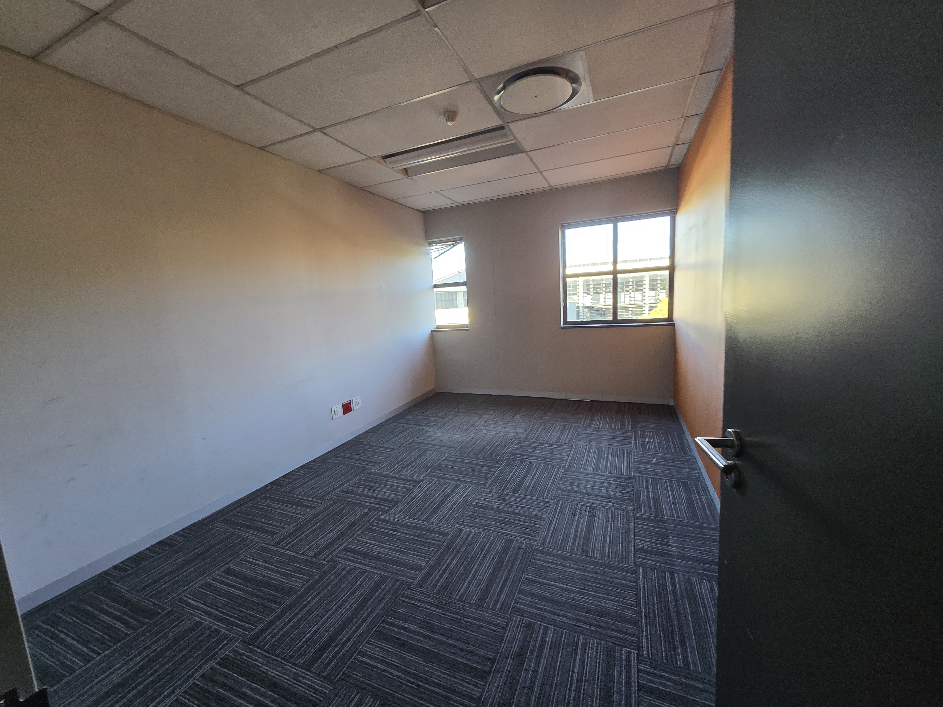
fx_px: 354
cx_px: 472
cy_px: 354
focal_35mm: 13
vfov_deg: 89.9
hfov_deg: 106.2
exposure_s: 1/50
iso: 160
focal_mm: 1.7
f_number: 2.2
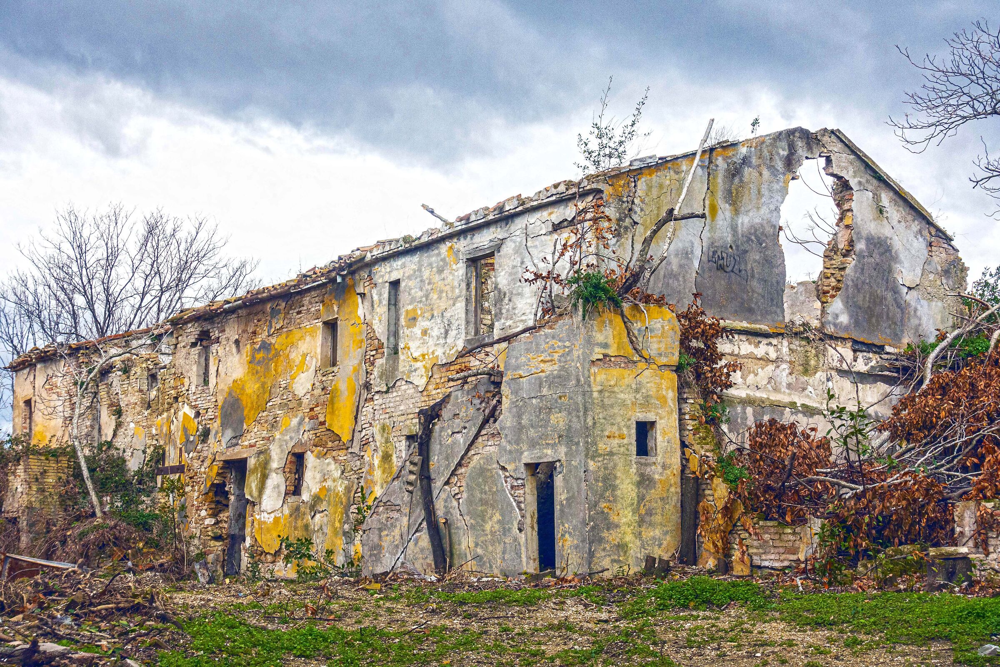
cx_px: 500
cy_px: 334
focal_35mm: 63
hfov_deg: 31.9
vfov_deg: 21.6
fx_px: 1750
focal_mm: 22.95
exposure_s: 1/80
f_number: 9
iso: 320
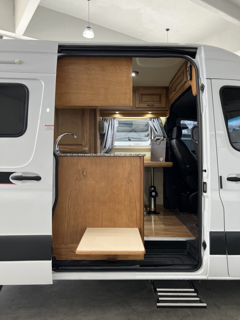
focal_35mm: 26
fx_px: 240
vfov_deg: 67.3
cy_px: 160
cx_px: 120
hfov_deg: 53.1
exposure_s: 1/121
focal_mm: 5.7
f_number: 1.5
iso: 64
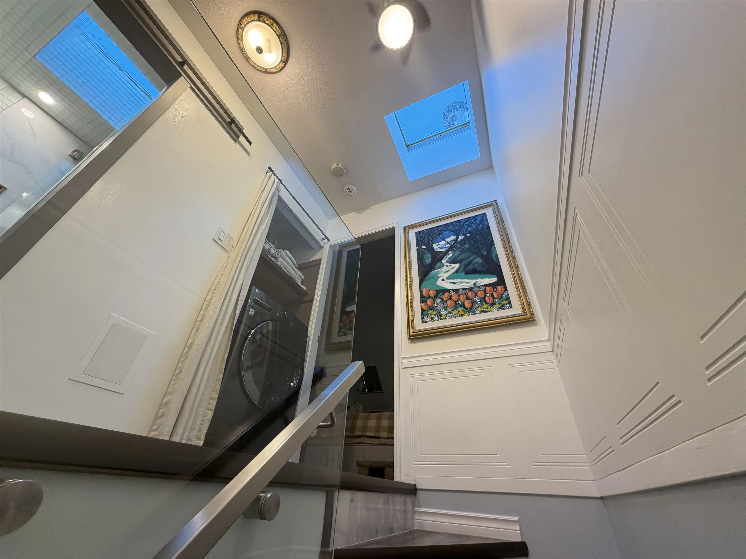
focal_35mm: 14
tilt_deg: +36.1
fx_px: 302
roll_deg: -3.9
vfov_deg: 85.7
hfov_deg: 102.1
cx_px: 373
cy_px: 280
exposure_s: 1/60
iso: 200
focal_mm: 2.22
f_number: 2.2
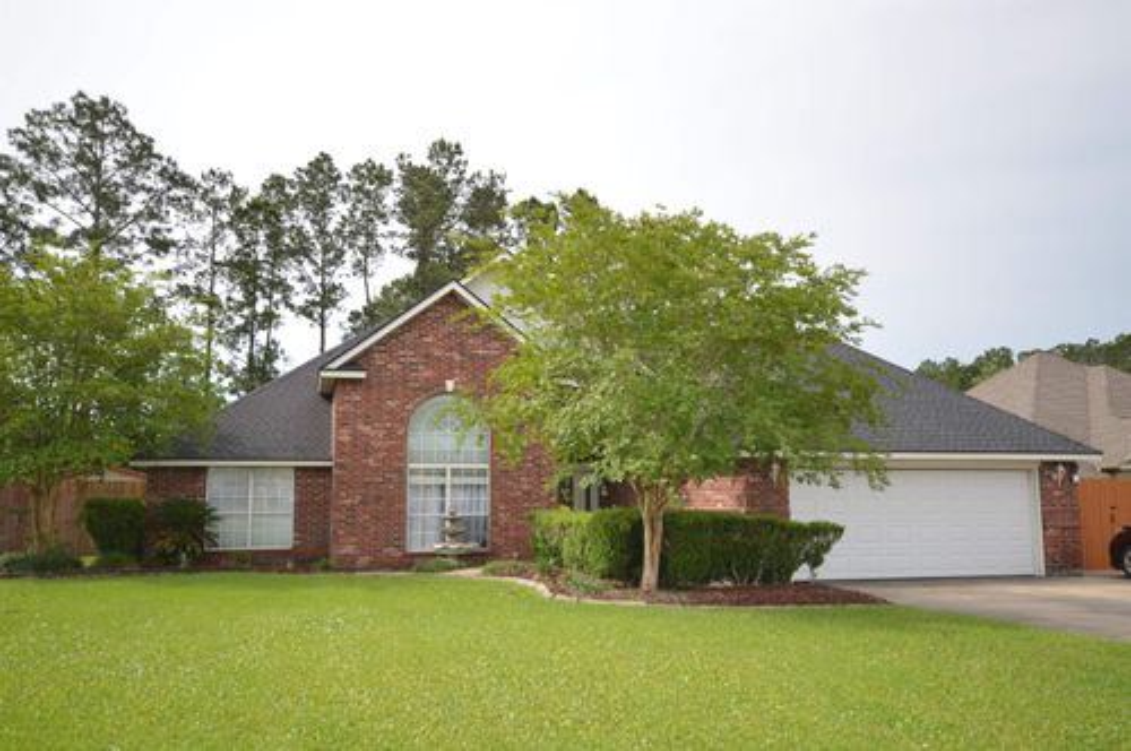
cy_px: 376
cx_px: 566
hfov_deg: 62.0
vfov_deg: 43.5
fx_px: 941
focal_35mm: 30
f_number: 6.3
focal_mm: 20
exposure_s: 1/200
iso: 100
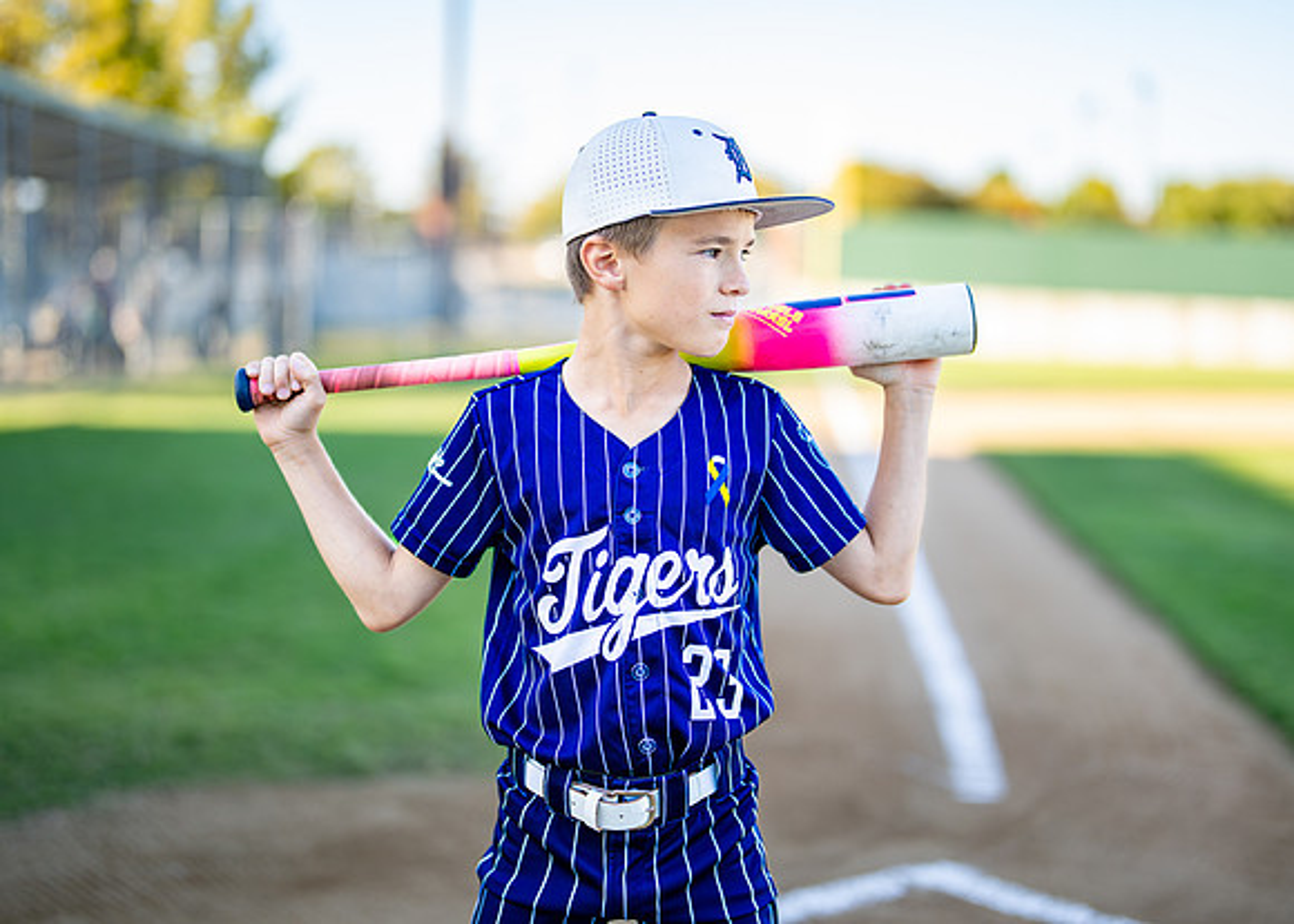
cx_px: 692
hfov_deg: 34.2
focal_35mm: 57
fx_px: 2102
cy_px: 439
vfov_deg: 24.8
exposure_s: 1/1250
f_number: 1.2
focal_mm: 50
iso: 100
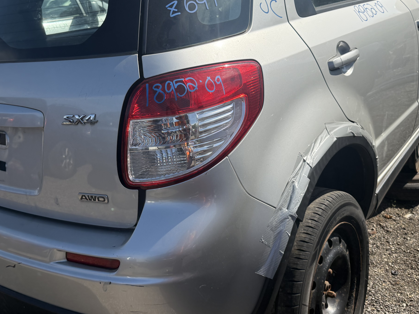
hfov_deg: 48.7
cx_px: 167
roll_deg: +7.7
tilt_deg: -16.6
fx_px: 460
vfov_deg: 37.6
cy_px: 125
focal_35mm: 38
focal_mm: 6.76
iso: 125
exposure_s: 1/6173
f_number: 1.78
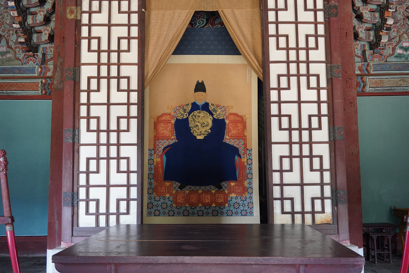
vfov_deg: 37.9
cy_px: 136
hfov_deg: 54.4
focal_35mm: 35
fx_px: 398
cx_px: 204
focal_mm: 35
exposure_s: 1/100
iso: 2500
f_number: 5
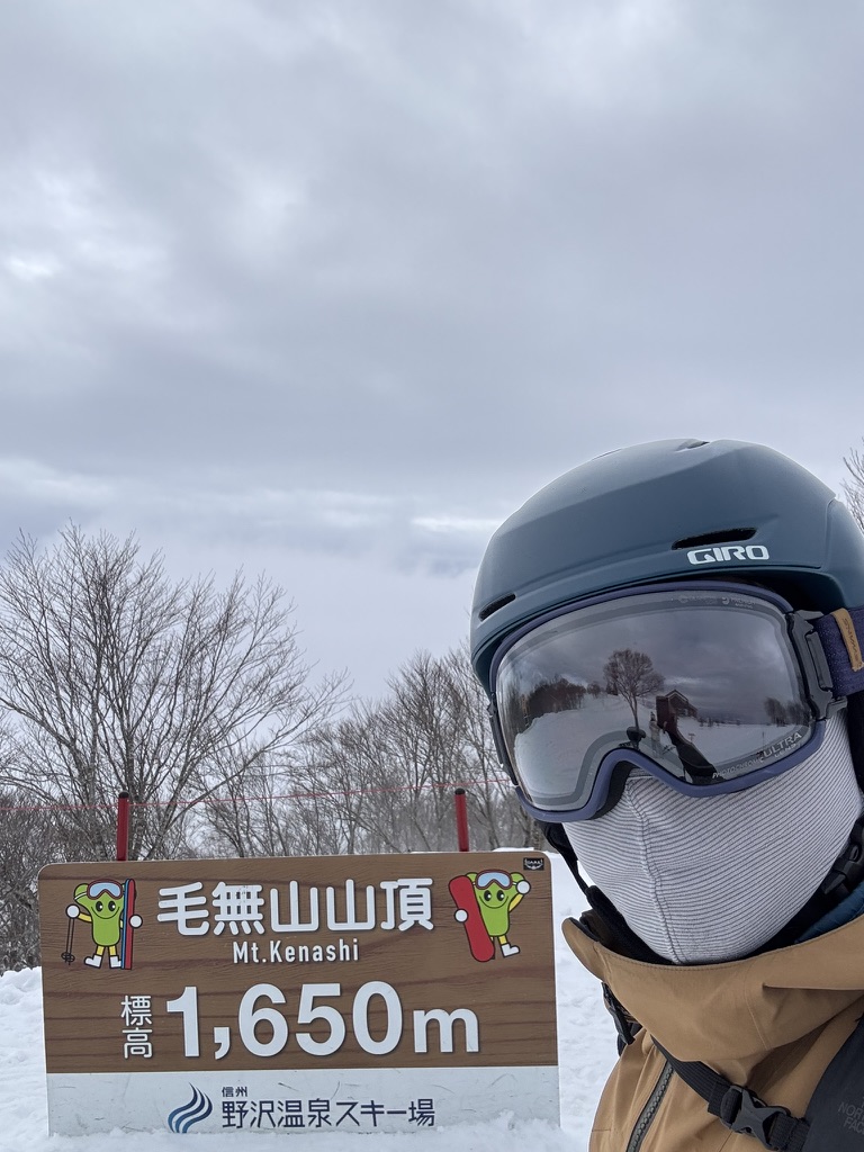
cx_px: 432
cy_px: 576
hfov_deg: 46.8
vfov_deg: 60.0
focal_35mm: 30
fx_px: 998
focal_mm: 2.69
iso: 25
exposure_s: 1/1634
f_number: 1.9
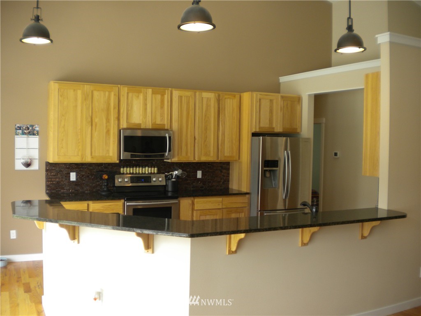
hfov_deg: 52.6
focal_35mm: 35
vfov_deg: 40.7
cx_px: 210
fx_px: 426
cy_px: 158
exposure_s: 1/32.8
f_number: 3.1
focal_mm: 6.3
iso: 80
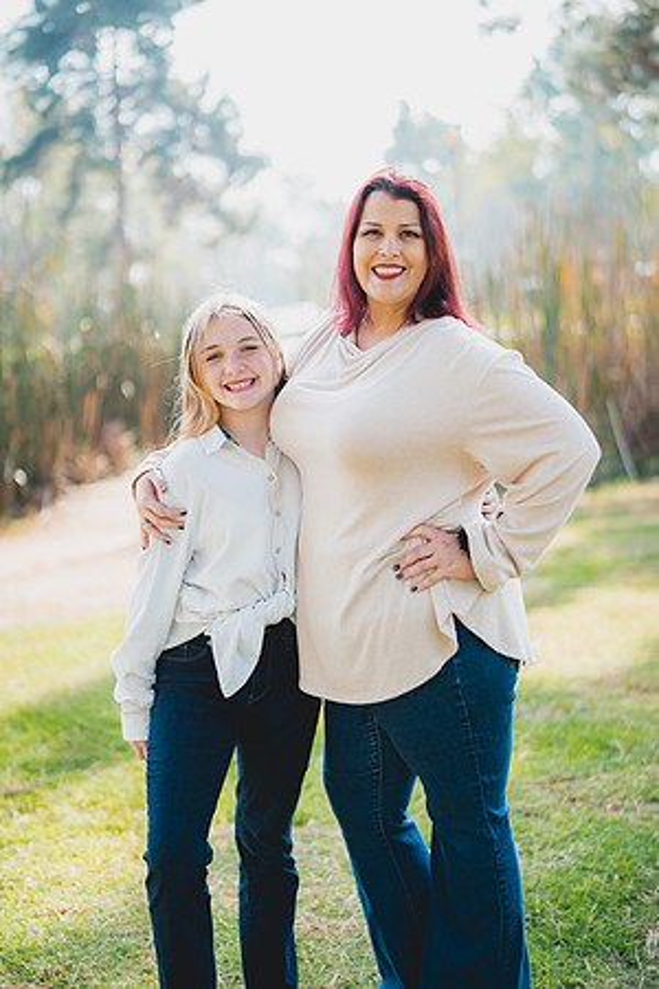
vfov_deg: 39.6
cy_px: 494
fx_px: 1373
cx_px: 330
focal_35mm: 50
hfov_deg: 27.0
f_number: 1.4
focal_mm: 50
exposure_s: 1/1600
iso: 250
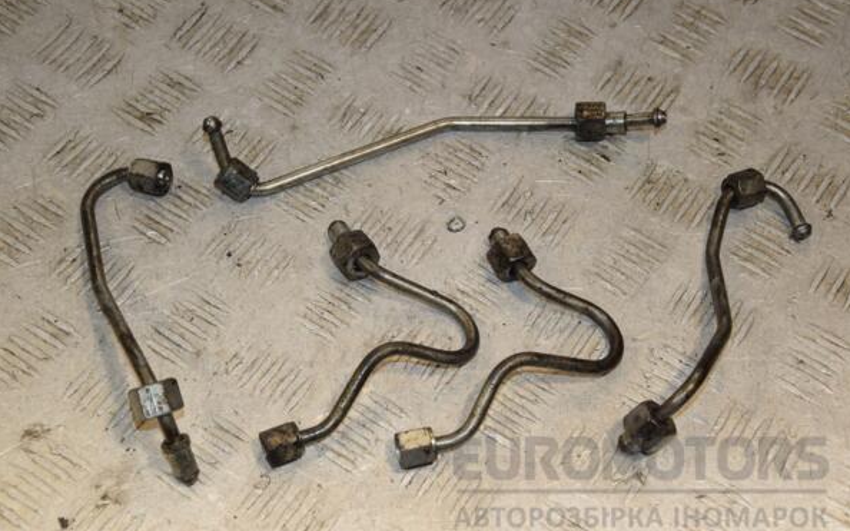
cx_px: 426
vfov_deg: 18.7
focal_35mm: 70
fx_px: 1610
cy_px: 268
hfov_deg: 29.6
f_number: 9
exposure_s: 1/200
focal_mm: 45
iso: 800
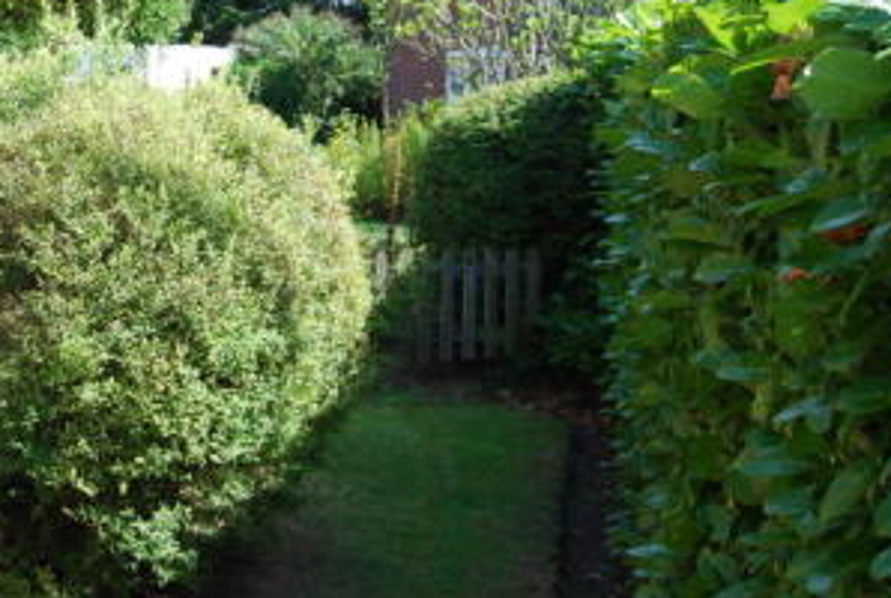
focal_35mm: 59
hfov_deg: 31.8
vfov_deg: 23.0
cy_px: 202
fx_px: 1463
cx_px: 43
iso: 100
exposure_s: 1/125
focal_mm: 18
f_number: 5.6
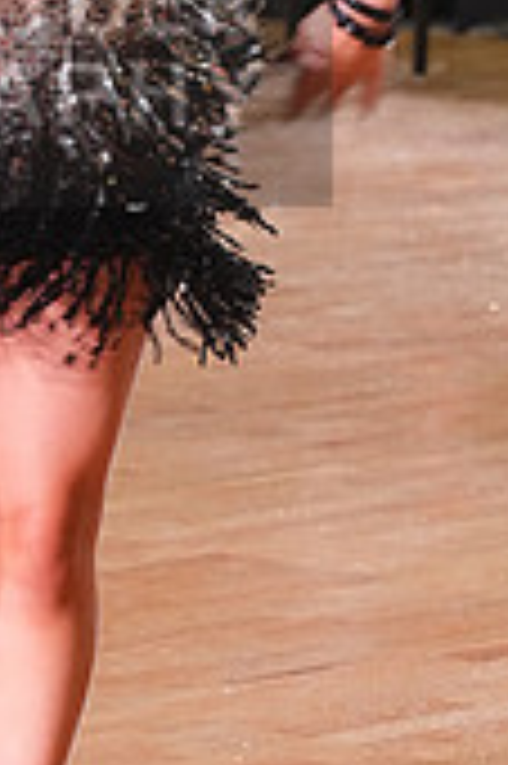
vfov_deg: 6.4
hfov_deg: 4.2
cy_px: 58
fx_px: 6871
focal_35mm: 324
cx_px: -285
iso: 3200
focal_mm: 95
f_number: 5.6
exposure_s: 1/200
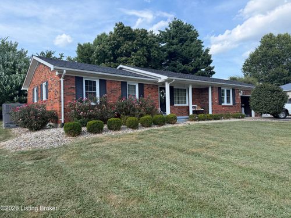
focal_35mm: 24
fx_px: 202
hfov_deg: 71.6
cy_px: 109
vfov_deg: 56.8
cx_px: 146
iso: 100
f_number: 1.78
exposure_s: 1/2299
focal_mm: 6.76
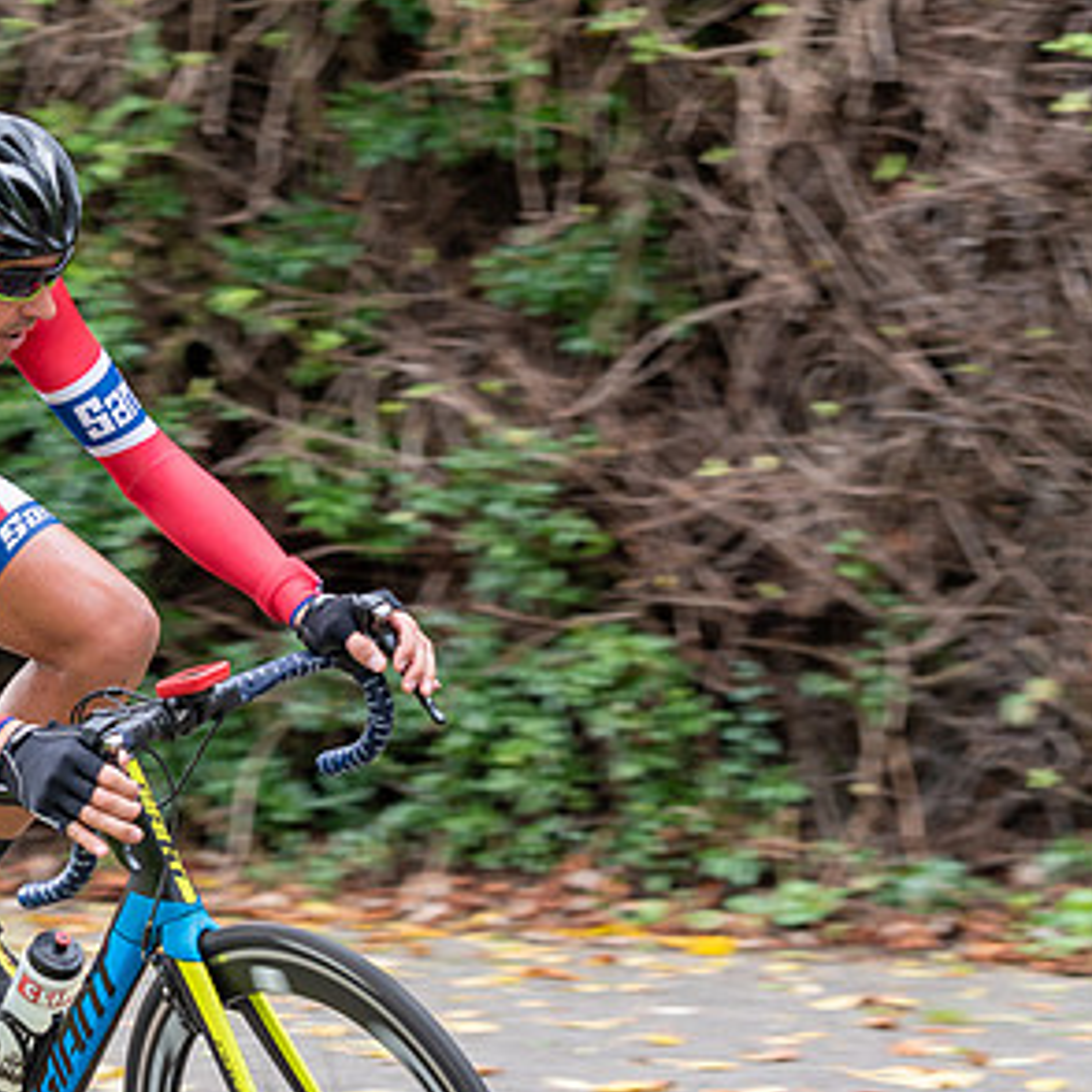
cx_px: -69
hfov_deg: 8.6
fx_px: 7174
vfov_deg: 8.7
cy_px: 483
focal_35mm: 201
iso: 160
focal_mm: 95
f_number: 4
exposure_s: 1/320
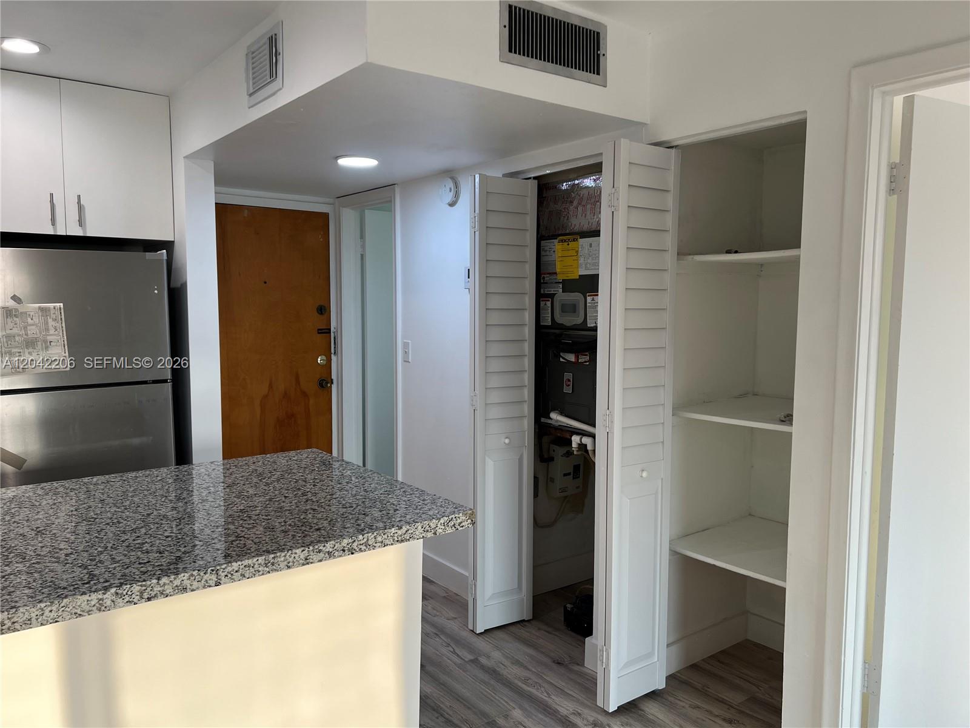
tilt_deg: -5.2
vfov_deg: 53.1
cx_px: 485
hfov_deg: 67.3
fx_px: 729
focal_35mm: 26
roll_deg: +0.5
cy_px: 364
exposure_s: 1/120
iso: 40
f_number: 1.5
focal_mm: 5.7
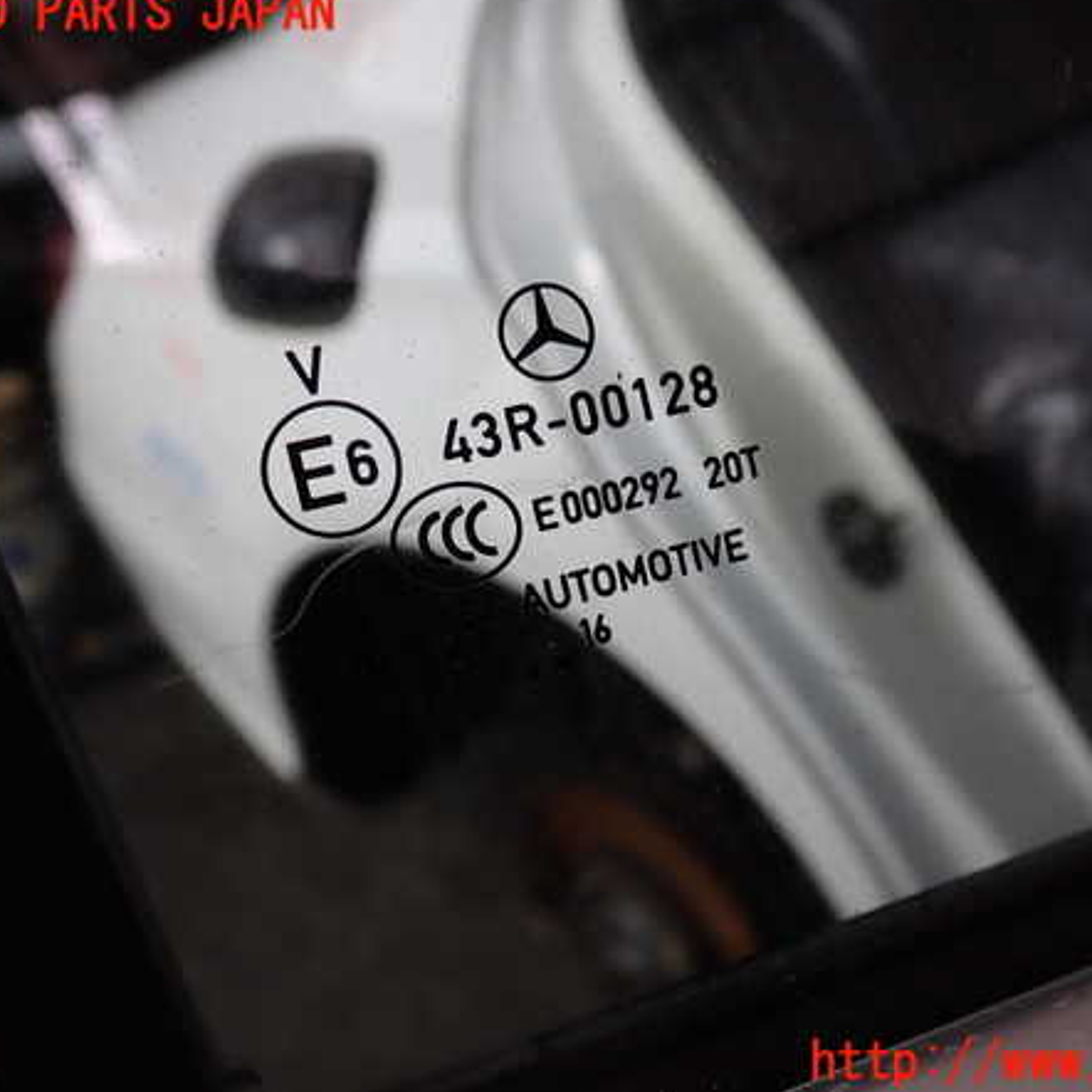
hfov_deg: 45.9
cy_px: 539
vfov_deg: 46.0
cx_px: 628
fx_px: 1285
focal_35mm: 36
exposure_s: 1/125
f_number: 3.2
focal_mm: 5.4
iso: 100
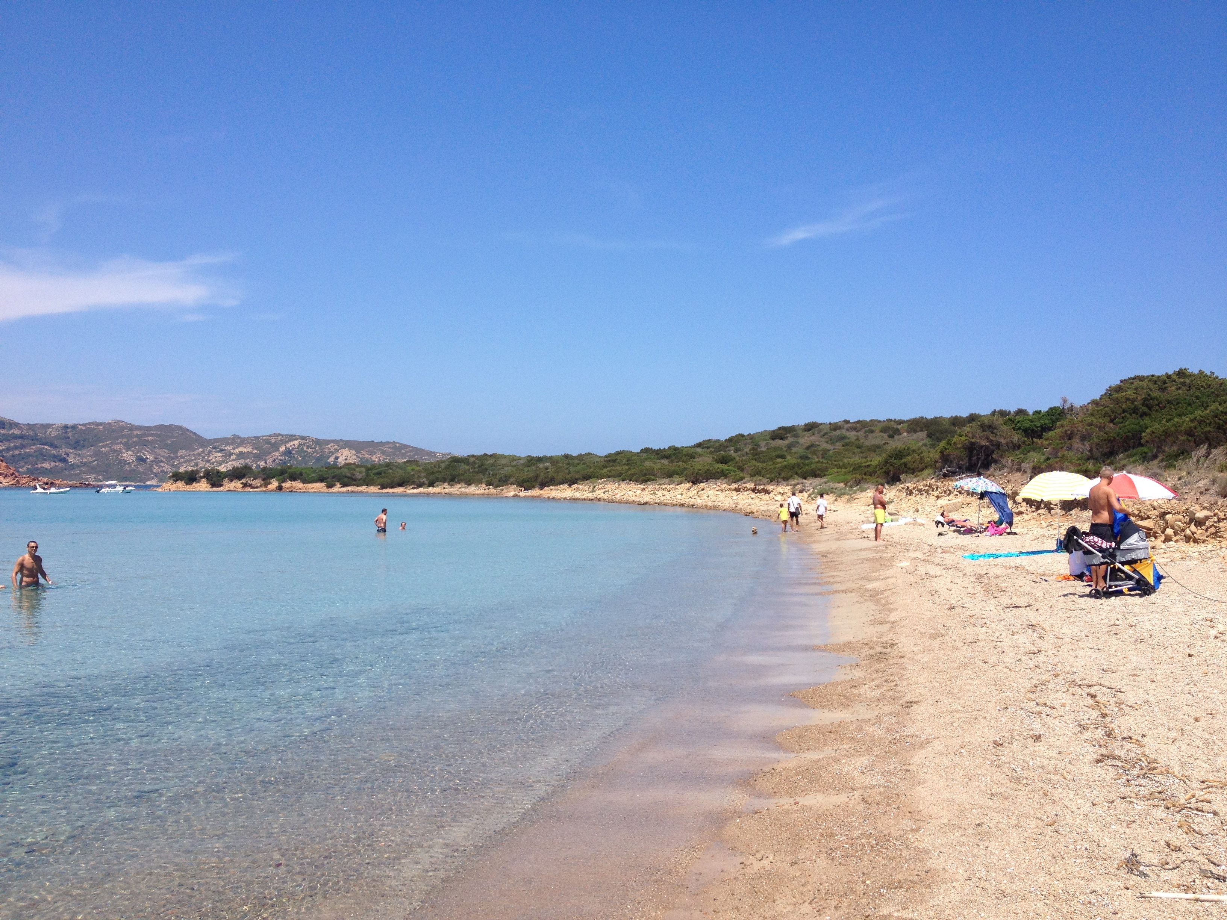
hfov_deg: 52.6
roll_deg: +0.0
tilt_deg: -1.1
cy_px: 460
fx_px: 1241
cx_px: 614
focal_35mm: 35
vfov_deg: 40.7
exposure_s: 1/2123
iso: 50
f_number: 2.4
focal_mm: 4.28
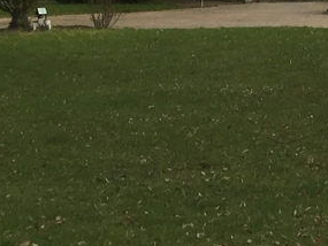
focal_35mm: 122
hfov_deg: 13.5
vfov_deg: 11.3
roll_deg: +0.4
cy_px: -206
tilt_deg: +8.3
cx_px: 680
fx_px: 1156
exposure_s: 1/488
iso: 32
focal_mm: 4.15
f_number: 2.2
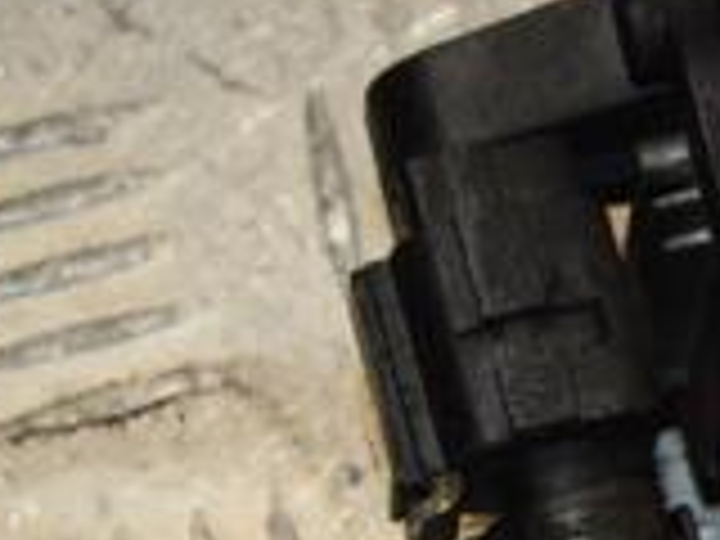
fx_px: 5637
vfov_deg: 5.5
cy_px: 261
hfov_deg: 7.1
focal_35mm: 271
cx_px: 1282
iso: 800
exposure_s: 1/200
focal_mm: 50
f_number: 8
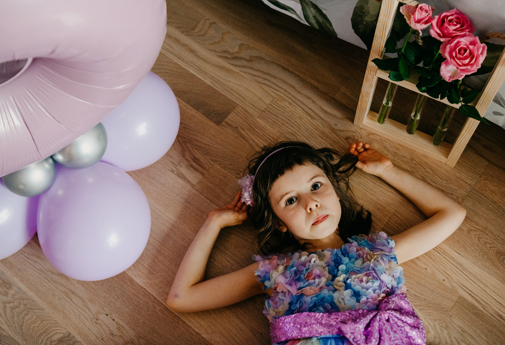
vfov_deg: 27.8
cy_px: 109
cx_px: 280
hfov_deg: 40.0
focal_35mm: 49
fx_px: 693
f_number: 3.2
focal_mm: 34
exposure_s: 1/250
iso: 1250
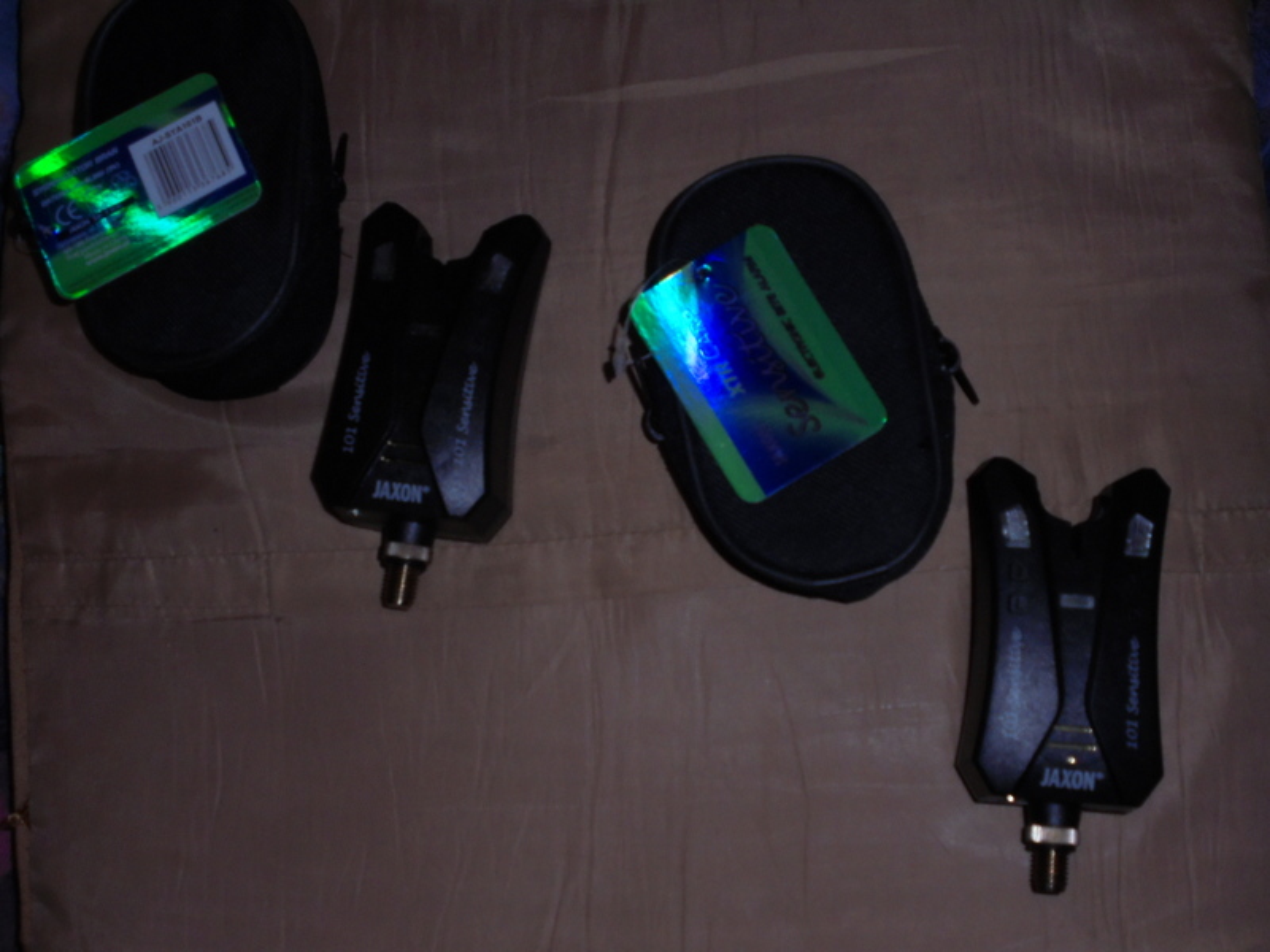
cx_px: 635
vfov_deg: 29.7
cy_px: 476
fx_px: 1798
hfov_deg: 38.9
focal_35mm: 49
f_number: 4.8
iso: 200
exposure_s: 1/30
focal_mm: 8.9
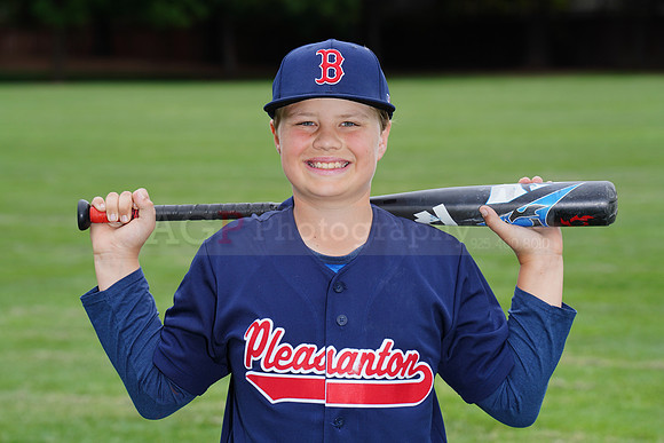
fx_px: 3284
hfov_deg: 11.5
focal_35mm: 178
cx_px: 332
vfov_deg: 7.7
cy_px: 222
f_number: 9
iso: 200
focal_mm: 178
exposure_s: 1/200
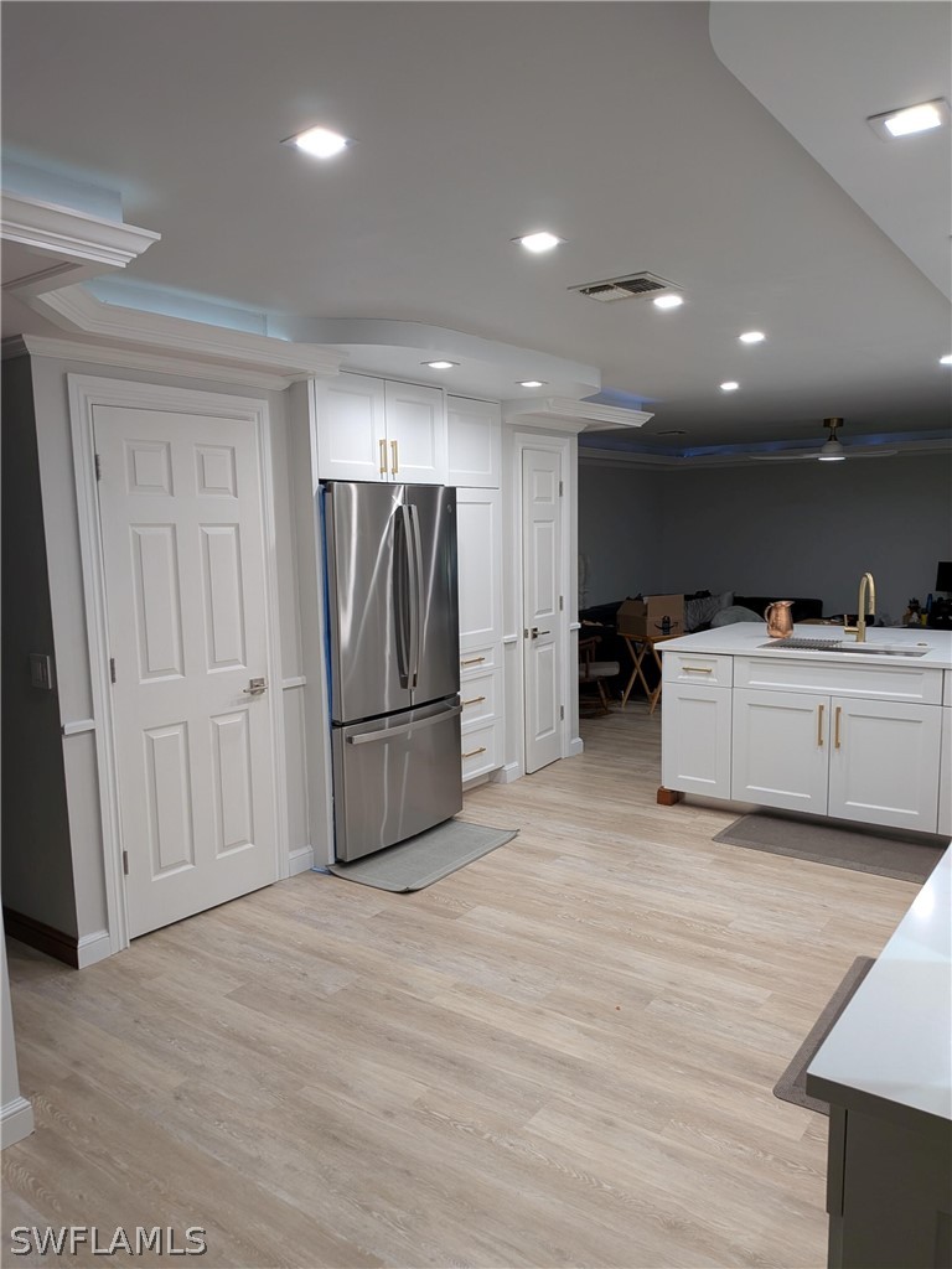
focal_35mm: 24
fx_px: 880
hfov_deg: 56.8
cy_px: 634
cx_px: 476
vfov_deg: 71.6
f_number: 1.7
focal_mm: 4.53
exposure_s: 1/25
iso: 60
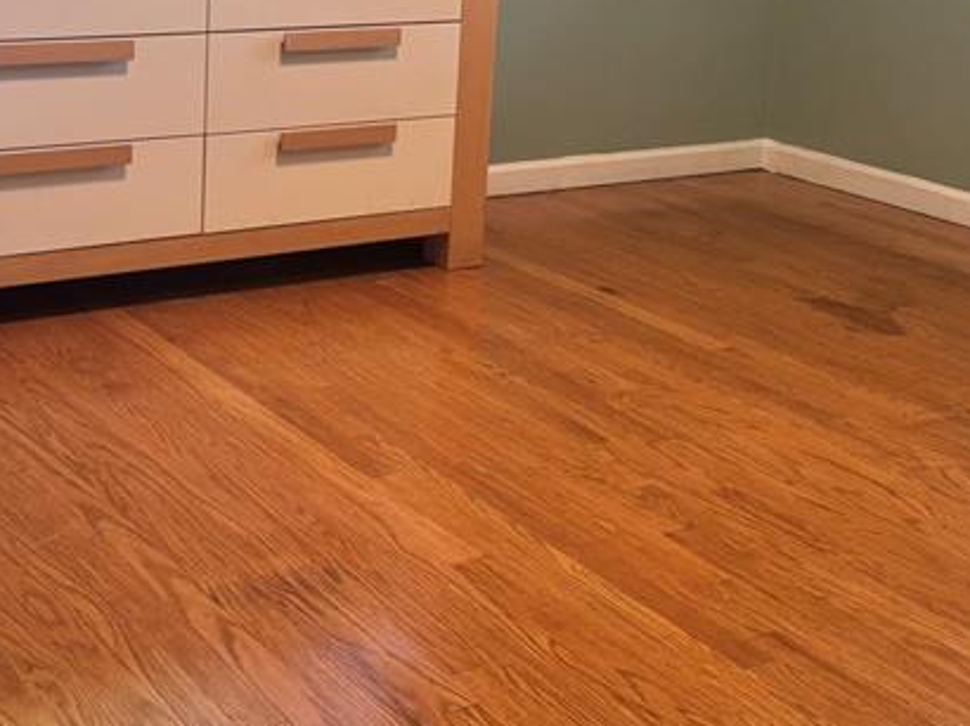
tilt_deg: -11.8
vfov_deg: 24.0
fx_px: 1680
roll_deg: -2.6
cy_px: 137
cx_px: 319
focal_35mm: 60
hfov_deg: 31.9
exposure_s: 1/60
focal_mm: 6.76
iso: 125
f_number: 1.78
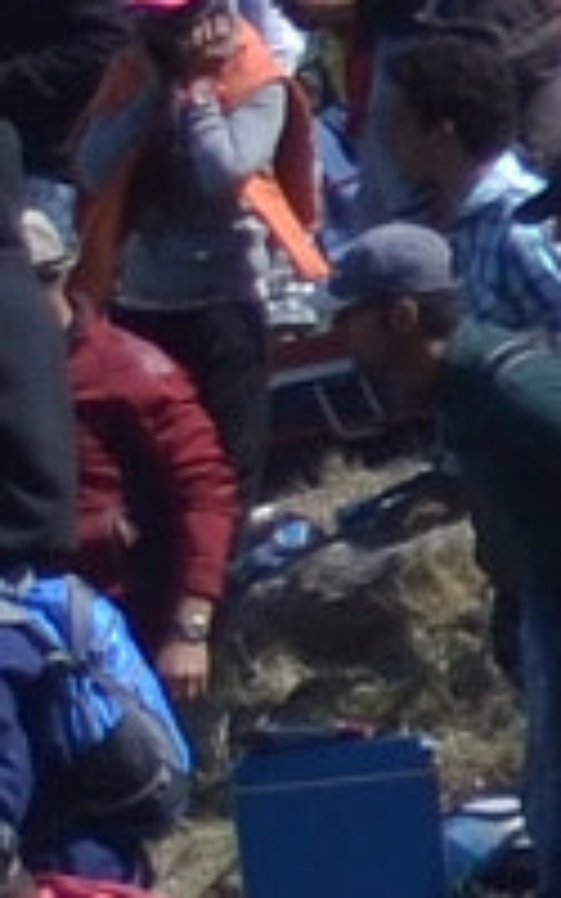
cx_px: -2881
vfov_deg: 3.1
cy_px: 891
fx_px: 16416
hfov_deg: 1.9
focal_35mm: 671
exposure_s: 1/400
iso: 100
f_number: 5.6
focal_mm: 55
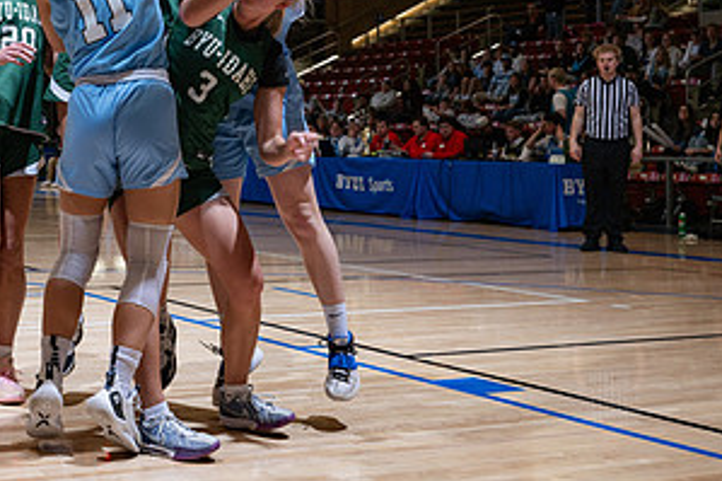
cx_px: 138
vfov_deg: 19.6
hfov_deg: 29.0
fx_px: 1363
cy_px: 45
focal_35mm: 68
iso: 80
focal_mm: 35
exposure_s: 1/100
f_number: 5
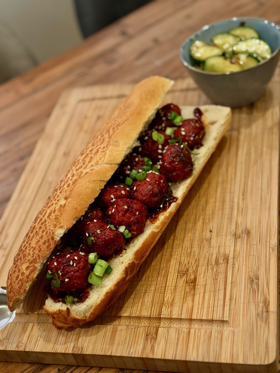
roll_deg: +18.6
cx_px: 140
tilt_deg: -42.1
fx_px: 518
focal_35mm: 48
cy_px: 186
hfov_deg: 30.3
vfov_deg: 39.7
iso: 800
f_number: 1.78
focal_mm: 6.76
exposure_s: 1/25
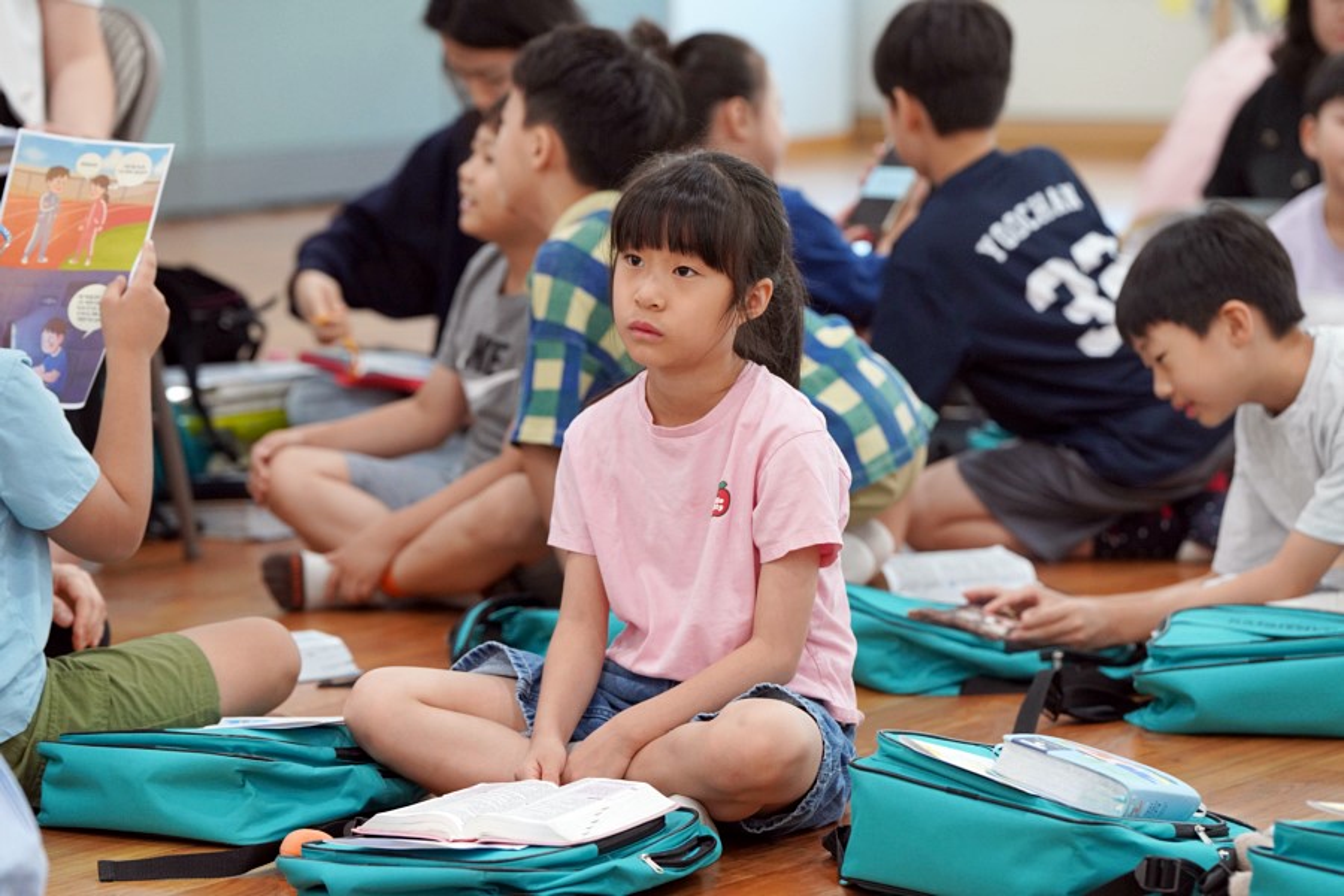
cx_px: 672
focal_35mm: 143
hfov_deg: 14.3
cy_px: 448
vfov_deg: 9.6
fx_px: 5338
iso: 2000
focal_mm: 143
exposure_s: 1/160
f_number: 4
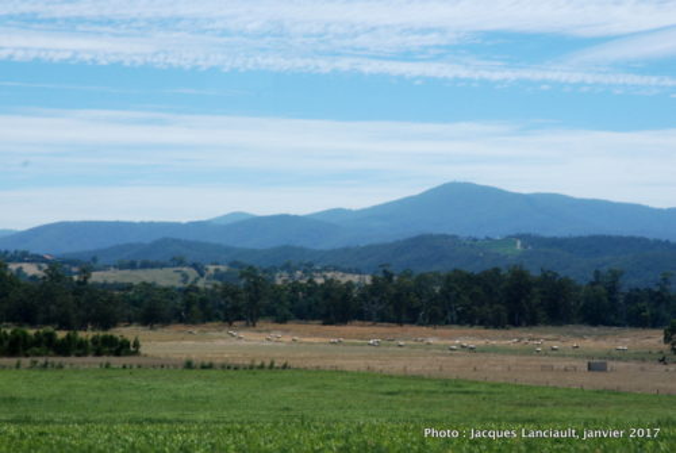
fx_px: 1749
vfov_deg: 14.8
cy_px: 226
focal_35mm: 93
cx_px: 338
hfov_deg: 21.9
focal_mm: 62
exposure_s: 1/250
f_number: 14
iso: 500
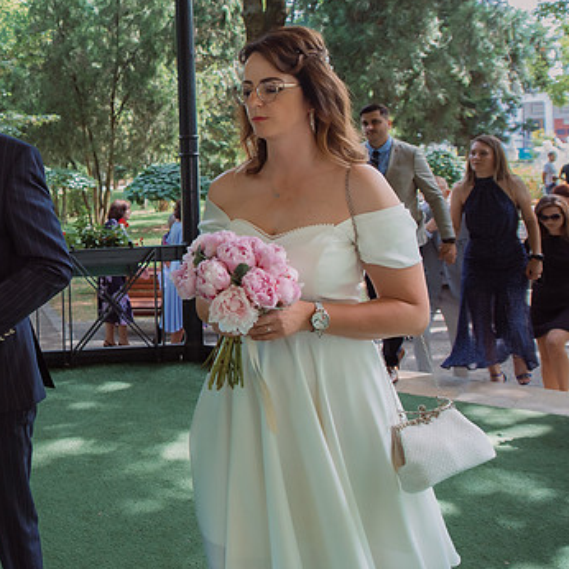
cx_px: -4
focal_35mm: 45
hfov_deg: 34.1
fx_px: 837
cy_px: 187
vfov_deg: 37.1
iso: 500
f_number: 3.5
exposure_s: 1/320
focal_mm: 26
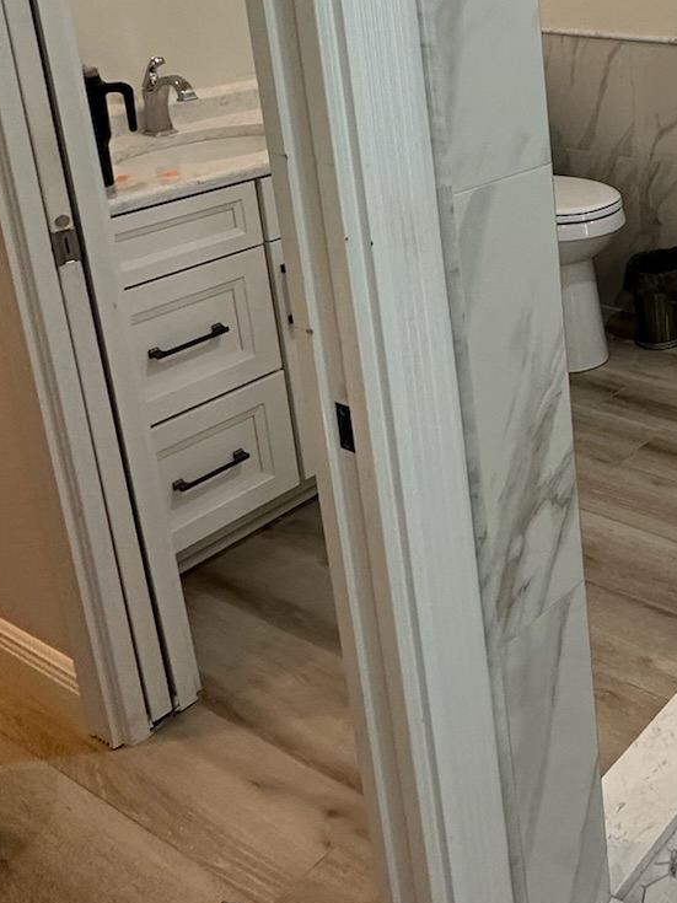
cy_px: 115
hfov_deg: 29.0
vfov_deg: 44.2
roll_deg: -0.5
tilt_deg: -12.9
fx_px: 1017
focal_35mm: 39
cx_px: 904
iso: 160
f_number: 2.2
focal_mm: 2.22
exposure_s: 1/60
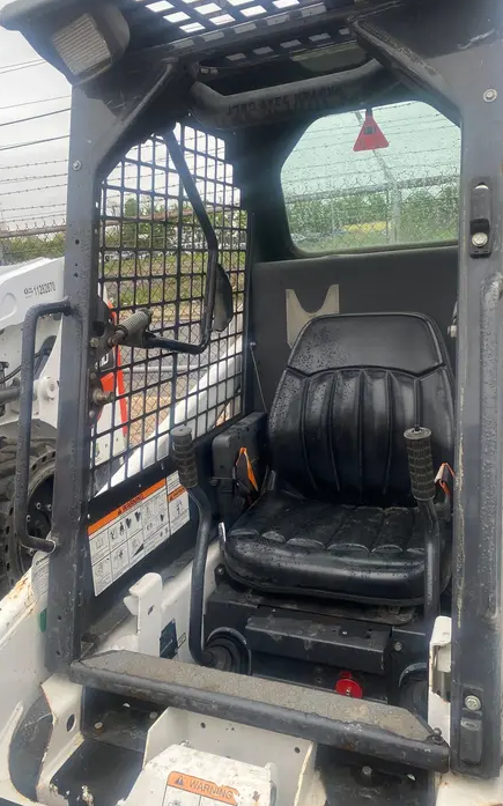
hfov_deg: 43.0
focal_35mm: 29
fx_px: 637
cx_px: 214
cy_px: 408
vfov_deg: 64.7
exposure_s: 1/121
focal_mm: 4.25
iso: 100
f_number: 1.8
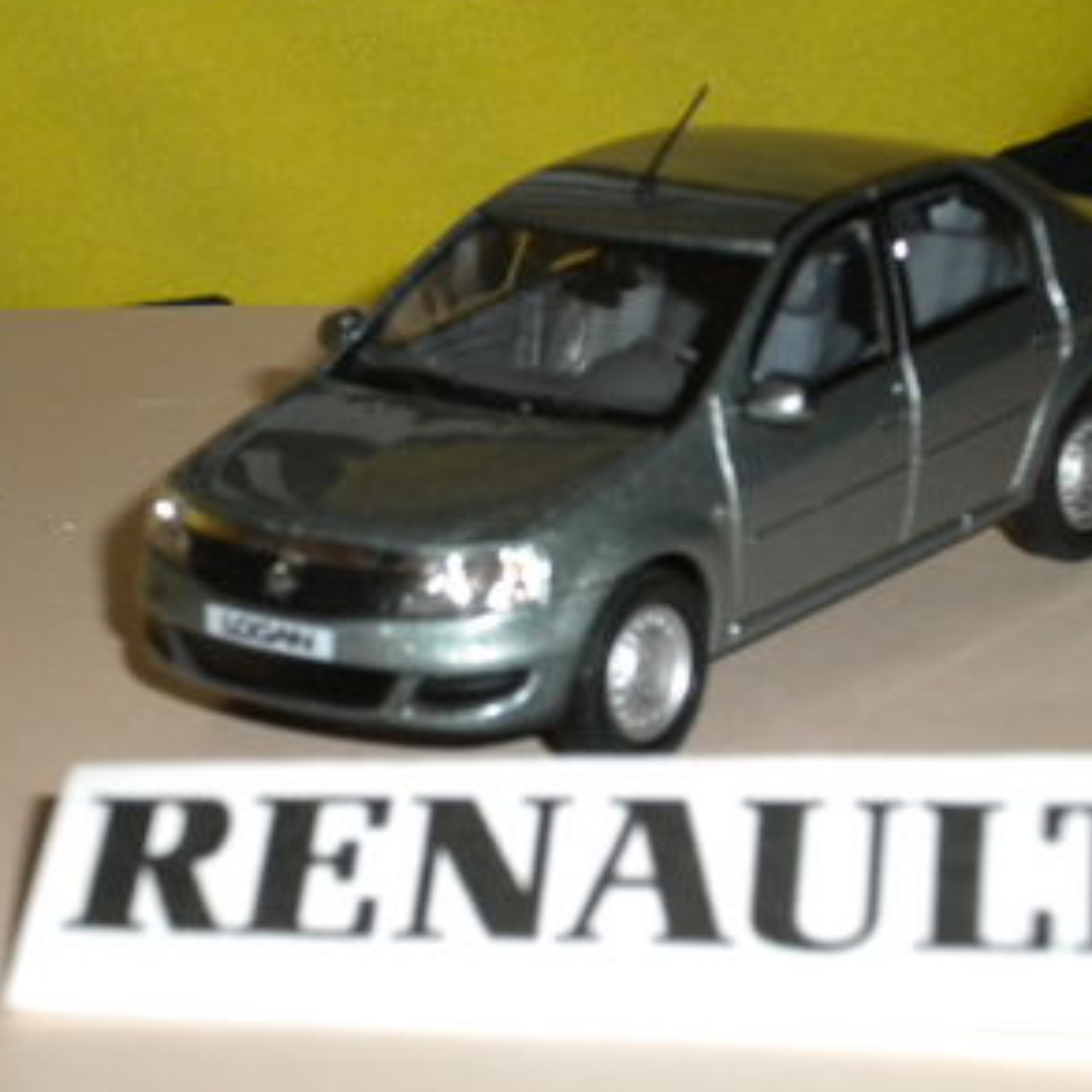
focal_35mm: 116
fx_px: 4140
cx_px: 526
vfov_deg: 15.0
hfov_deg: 15.0
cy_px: 537
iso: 400
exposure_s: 1/60
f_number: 5.7
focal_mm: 17.3
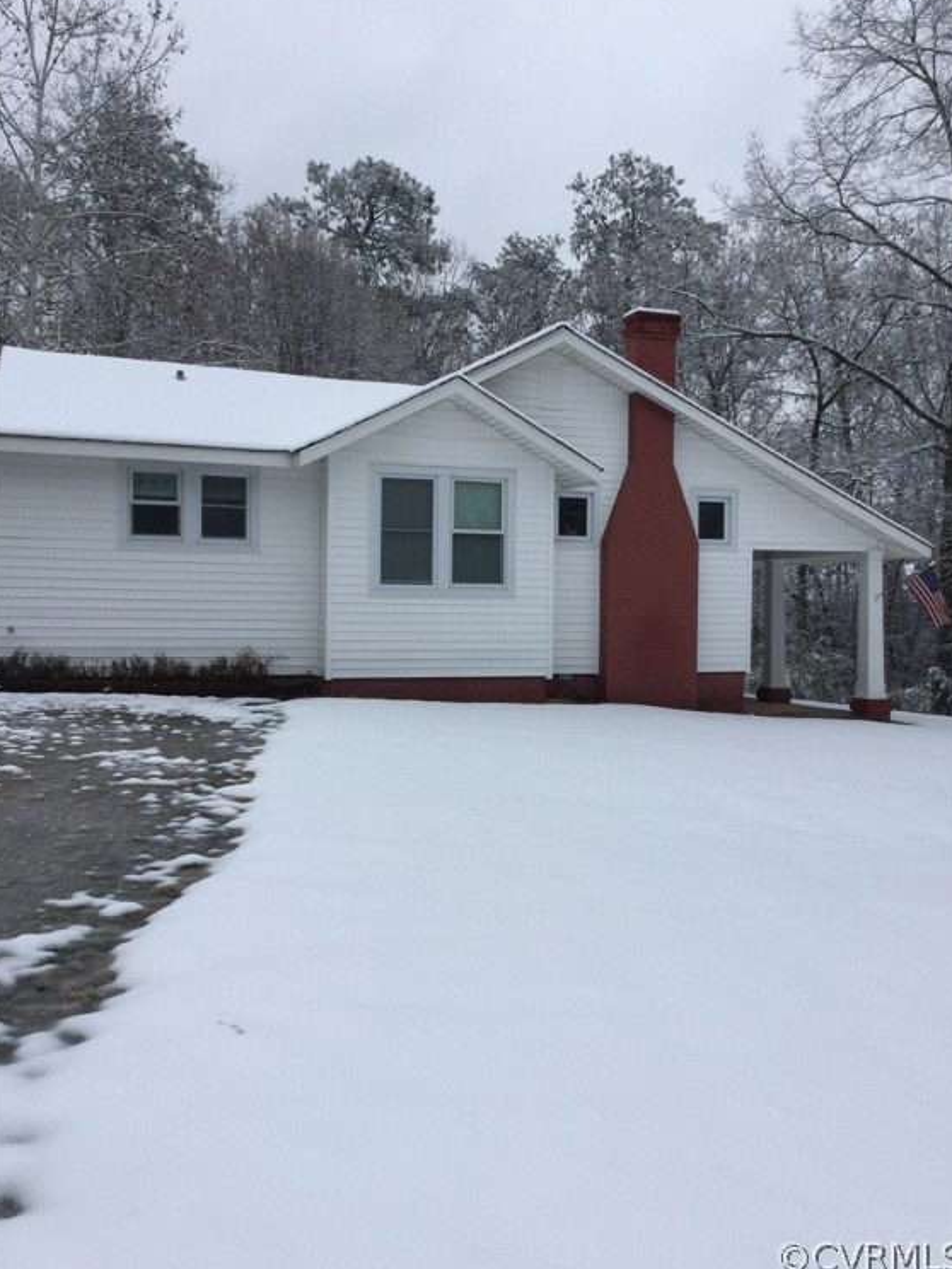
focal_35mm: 32
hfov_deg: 44.2
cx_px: 481
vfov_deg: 56.8
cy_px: 629
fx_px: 1173
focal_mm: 3.3
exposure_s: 1/342
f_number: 2.4
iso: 25
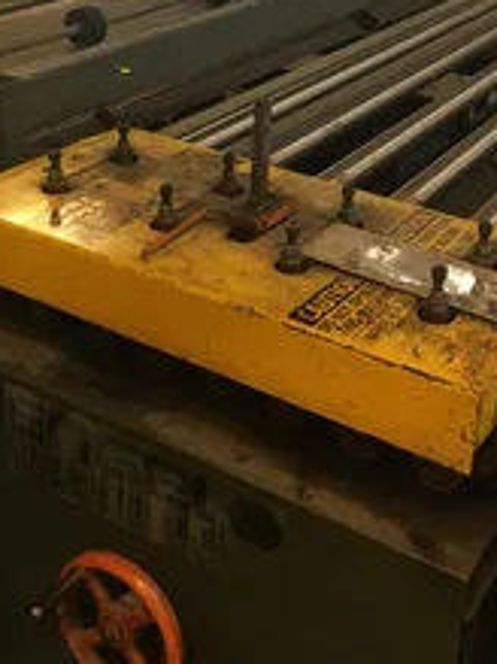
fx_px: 1016
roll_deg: -2.4
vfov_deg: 34.4
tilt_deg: -16.8
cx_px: 297
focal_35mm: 53
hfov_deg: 27.4
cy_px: 82
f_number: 2.2
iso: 80
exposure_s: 1/30
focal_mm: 4.15
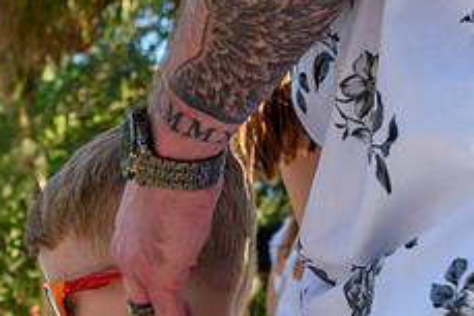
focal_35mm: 137
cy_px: 358
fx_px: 1805
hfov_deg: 14.6
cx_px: -52
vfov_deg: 9.9
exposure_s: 1/200
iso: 400
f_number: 7.1
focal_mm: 36
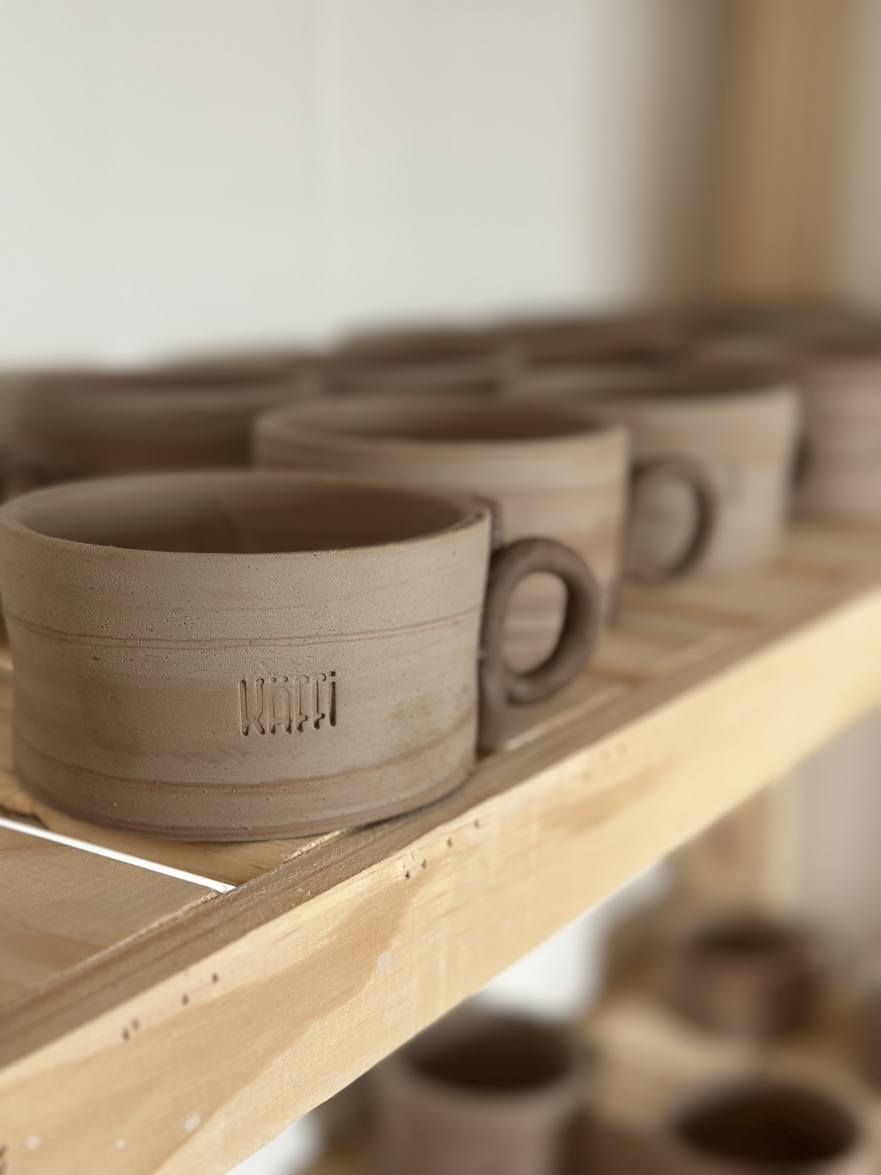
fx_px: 1629
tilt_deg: -13.8
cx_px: 440
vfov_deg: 39.7
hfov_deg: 30.3
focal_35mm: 48
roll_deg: -1.0
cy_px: 588
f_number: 1.78
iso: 125
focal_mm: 6.86
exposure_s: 1/82
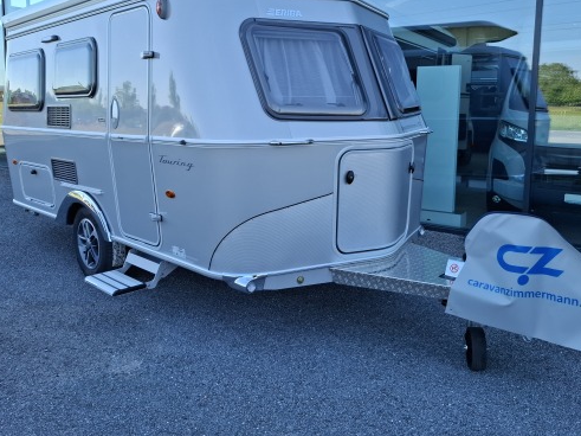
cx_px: 310
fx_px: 503
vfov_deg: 46.4
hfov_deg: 59.9
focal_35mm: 30
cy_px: 166
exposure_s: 1/515
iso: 50
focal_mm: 5.54
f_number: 1.8
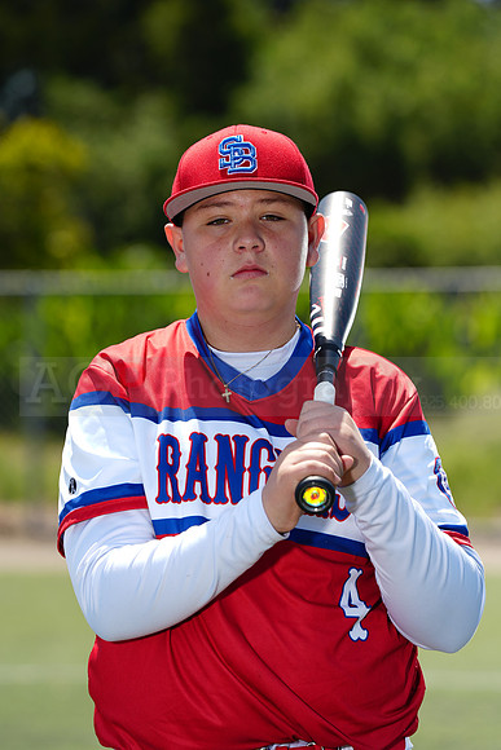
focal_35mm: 200
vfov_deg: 10.3
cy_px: 375
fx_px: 4172
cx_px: 250
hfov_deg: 6.9
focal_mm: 200
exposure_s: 1/250
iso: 50
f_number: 5
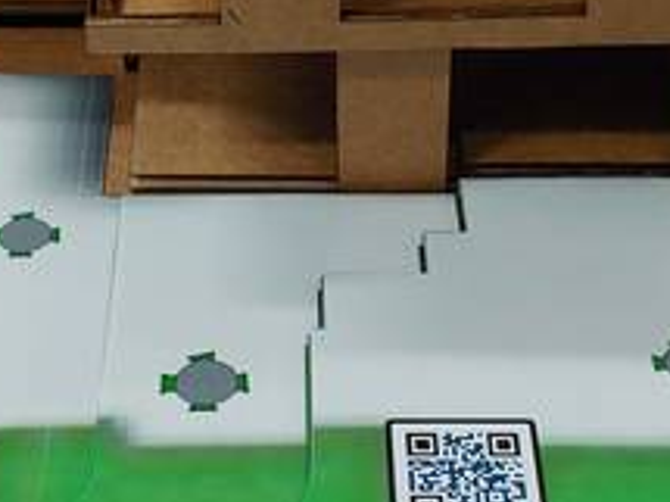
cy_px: 170
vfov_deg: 16.5
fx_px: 1722
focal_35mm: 89
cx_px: 346
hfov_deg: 22.0
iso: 100
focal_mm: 4.23
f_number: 1.5
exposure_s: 1/40
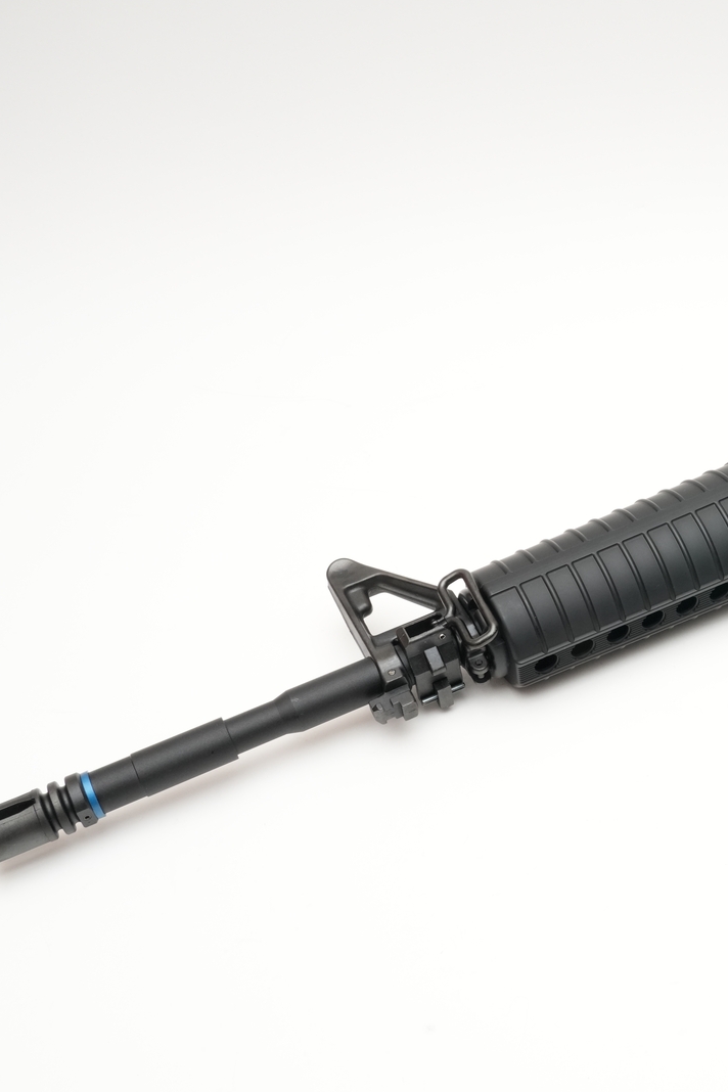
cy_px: 549
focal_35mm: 44
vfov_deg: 44.5
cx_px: 719
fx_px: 1335
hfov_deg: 28.7
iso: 1600
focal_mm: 29
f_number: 18
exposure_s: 1/60
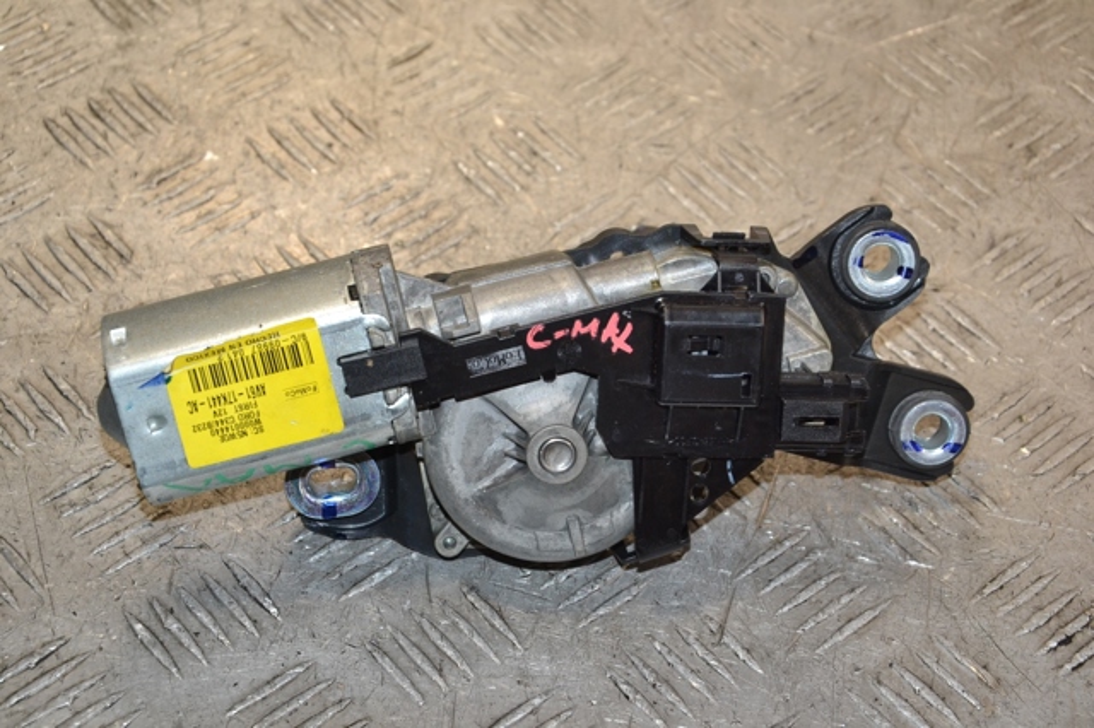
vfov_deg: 14.7
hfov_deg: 21.9
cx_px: 547
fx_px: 2825
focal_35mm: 93
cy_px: 364
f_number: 8
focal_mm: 62
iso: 800
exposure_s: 1/200
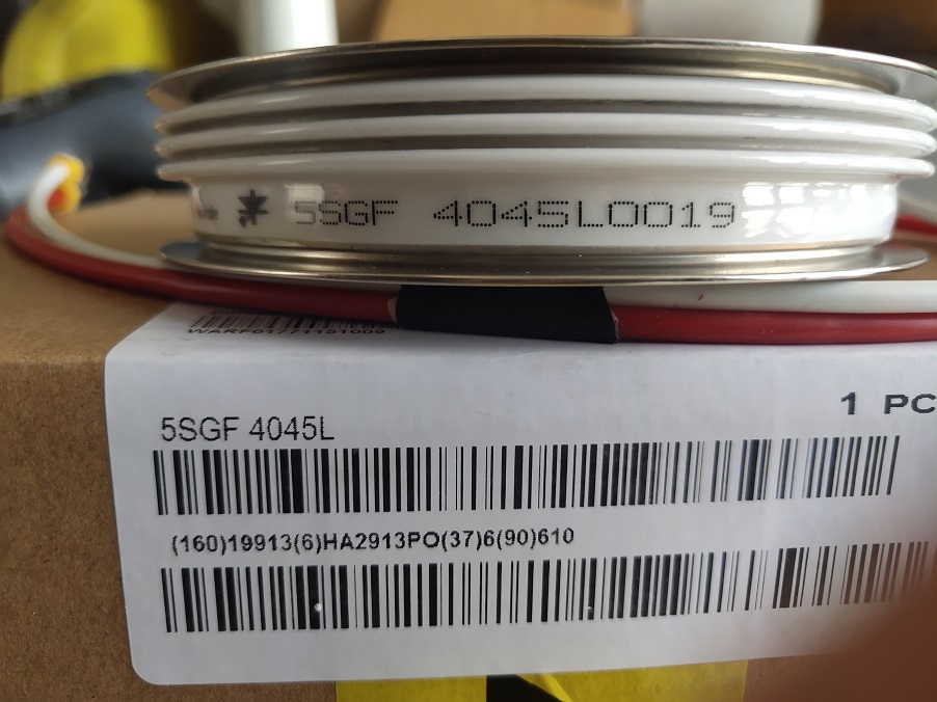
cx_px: 468
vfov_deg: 48.2
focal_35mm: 29
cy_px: 351
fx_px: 785
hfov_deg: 61.7
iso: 135
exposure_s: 1/100
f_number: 1.8
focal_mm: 4.27
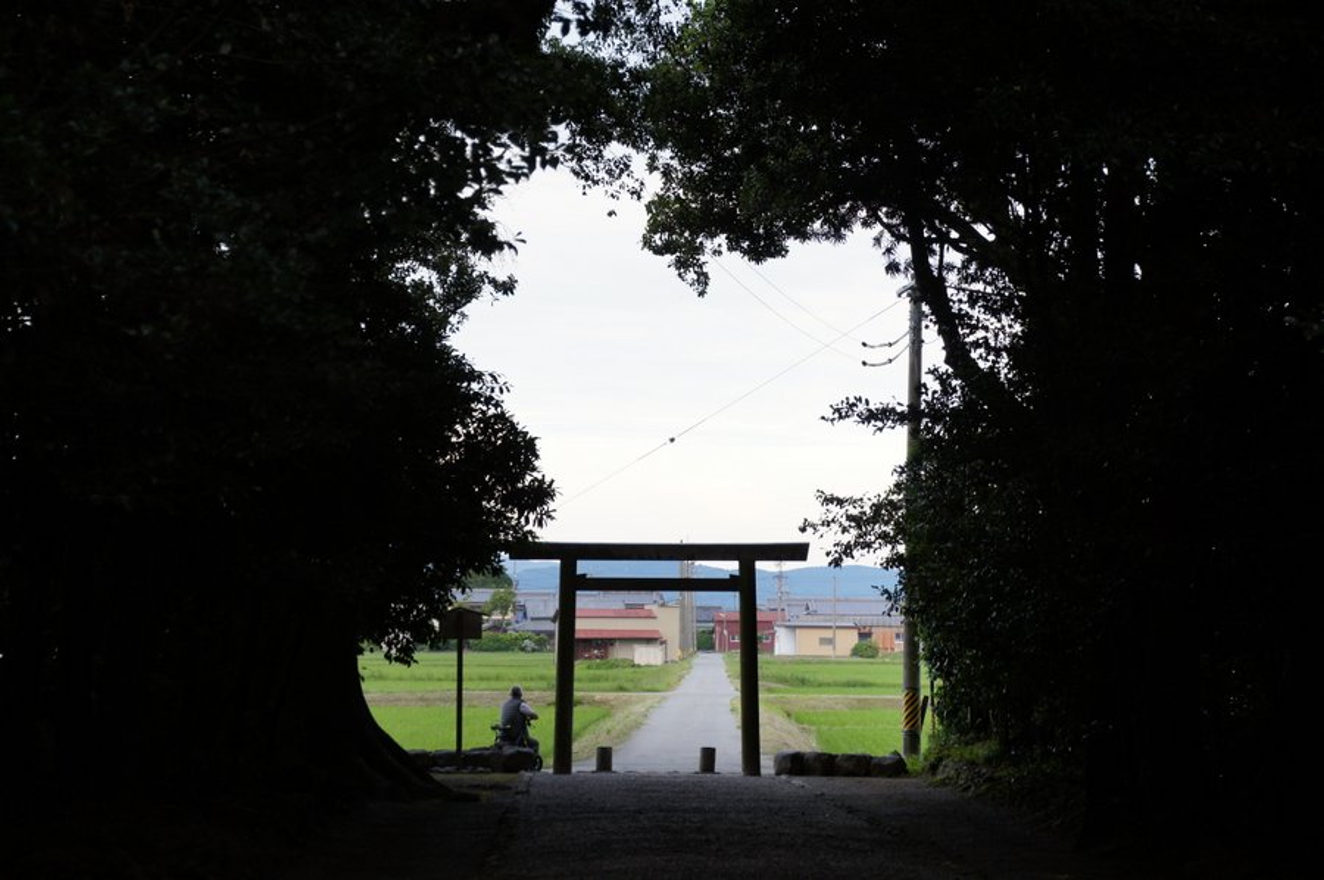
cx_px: 662
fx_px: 4298
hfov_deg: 17.5
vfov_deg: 11.7
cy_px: 440
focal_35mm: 117
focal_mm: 78
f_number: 5.6
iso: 320
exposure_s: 1/160
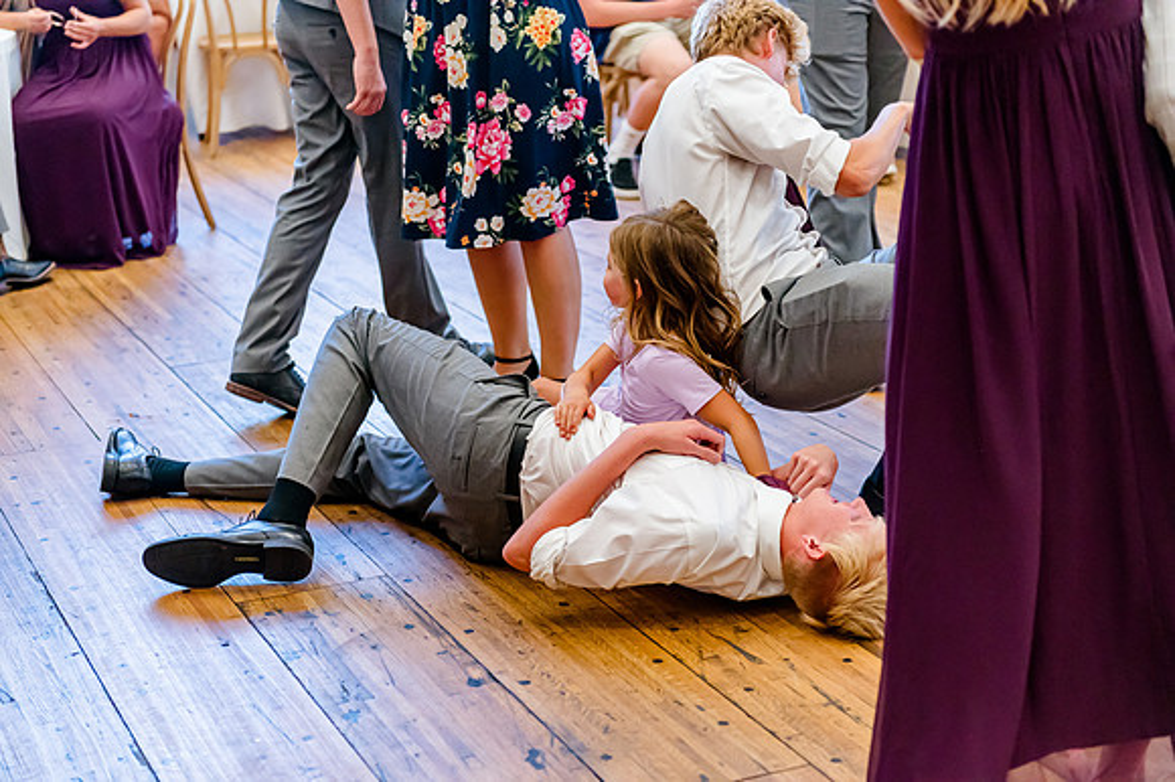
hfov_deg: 28.9
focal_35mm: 70
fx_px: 2283
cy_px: 391
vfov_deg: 19.4
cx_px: 588
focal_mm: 70
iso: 2500
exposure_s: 1/640
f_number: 2.8
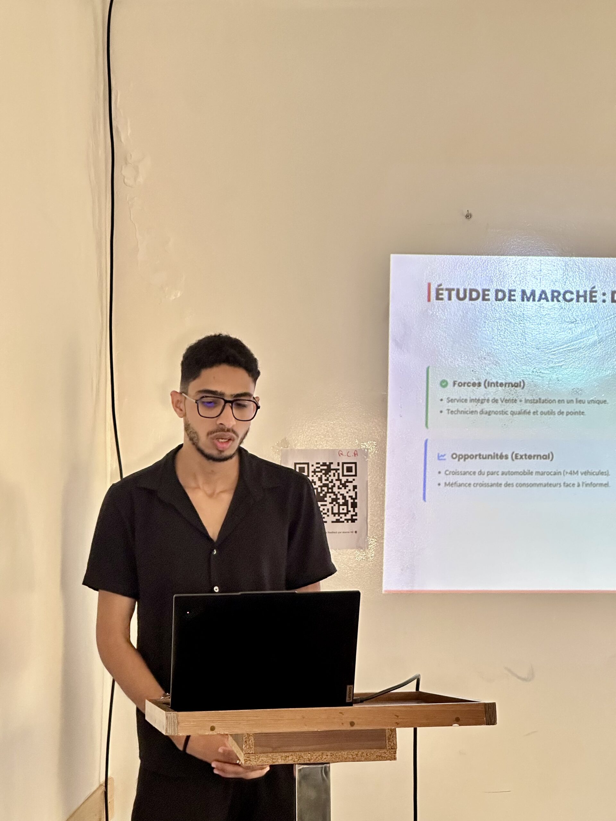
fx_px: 1827
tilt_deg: +3.4
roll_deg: -0.2
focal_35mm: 77
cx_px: 308
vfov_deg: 25.3
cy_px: 410
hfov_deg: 19.1
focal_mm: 9
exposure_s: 1/93
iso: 250
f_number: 2.8
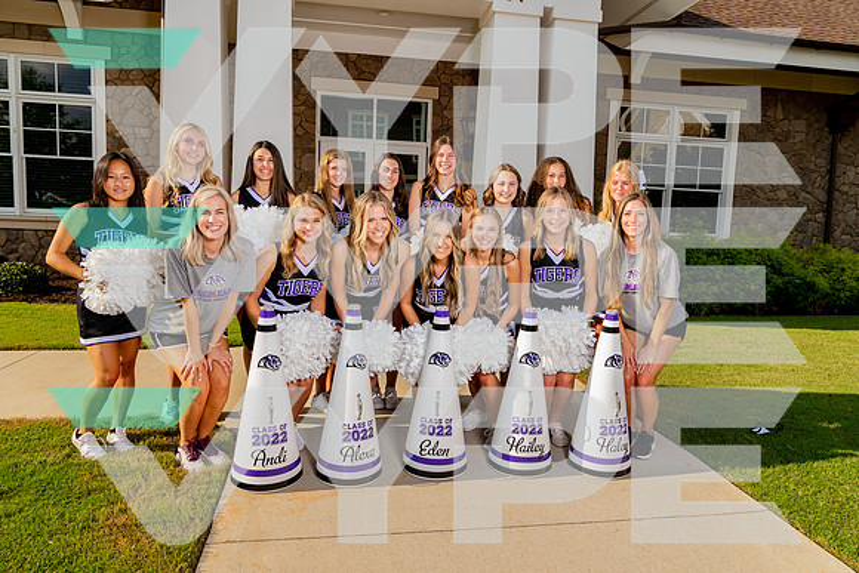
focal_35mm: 24
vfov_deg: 53.2
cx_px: 430
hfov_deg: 73.7
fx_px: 573
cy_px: 286
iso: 200
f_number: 9
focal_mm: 24
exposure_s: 1/250
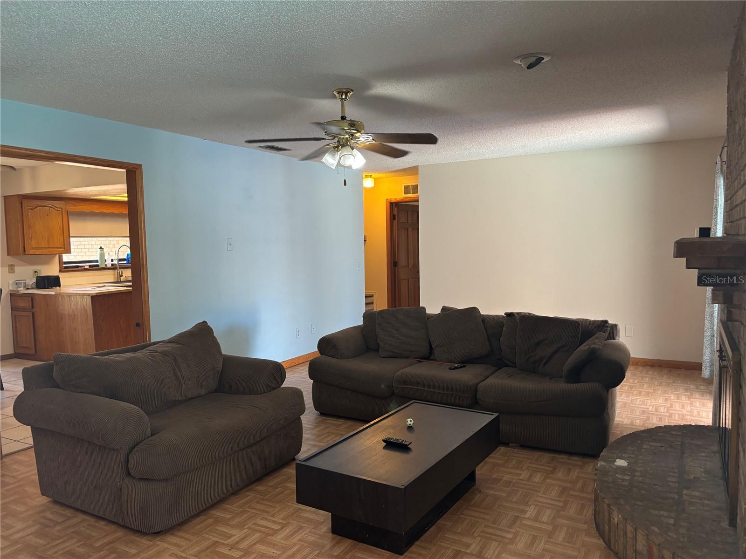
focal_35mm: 26
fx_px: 560
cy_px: 280
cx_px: 373
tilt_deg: -4.4
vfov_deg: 53.1
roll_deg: +1.1
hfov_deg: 67.3
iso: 200
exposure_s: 1/60
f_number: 1.6
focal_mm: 5.96
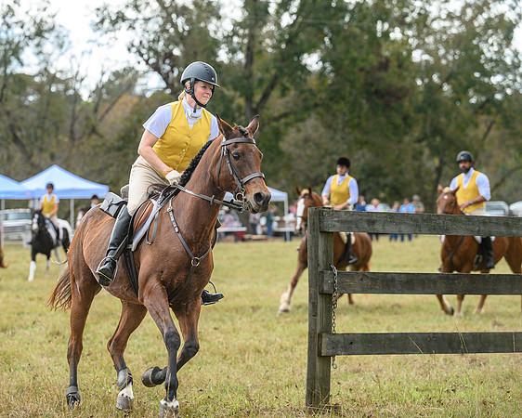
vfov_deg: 12.5
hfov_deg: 15.5
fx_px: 1914
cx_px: 212
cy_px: 192
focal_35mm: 124
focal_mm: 101
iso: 640
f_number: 3.5
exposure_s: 1/1000
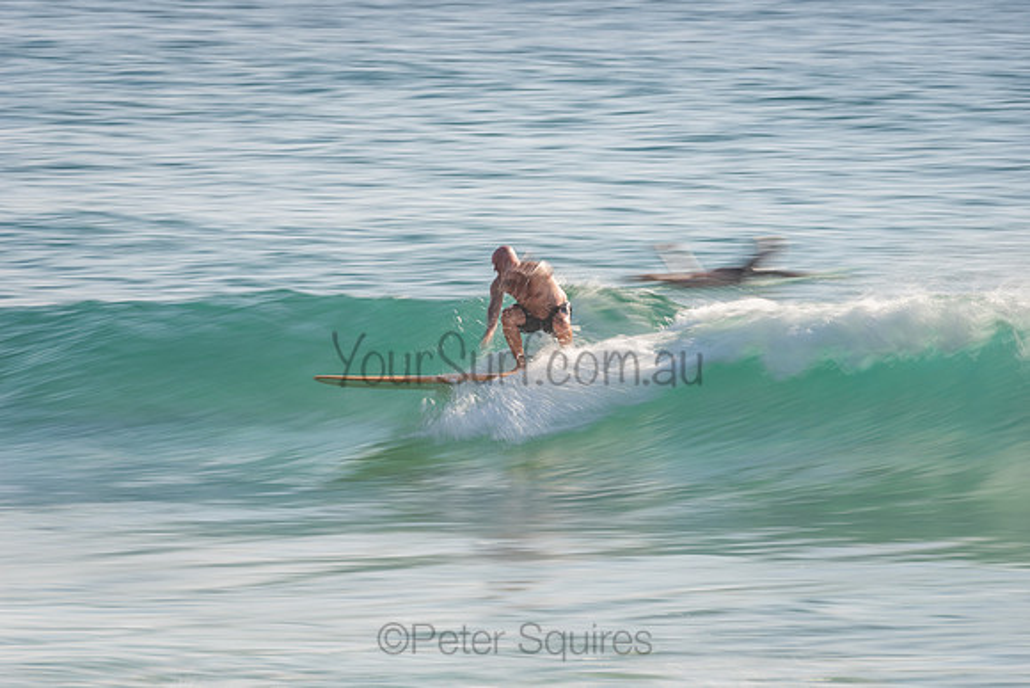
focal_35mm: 500
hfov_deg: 4.1
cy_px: 344
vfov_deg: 2.8
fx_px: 14308
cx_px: 515
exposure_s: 1/20
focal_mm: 500
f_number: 13
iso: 31
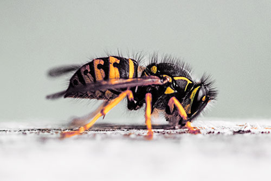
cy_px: 90
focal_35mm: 210
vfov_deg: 6.5
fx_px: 1580
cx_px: 136
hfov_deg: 9.8
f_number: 8.5
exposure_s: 1/3200
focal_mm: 210
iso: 3200
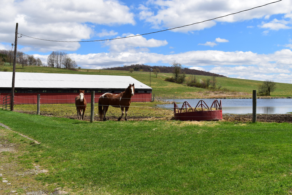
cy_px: 98
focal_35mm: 38
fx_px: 304
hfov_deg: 51.3
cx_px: 146
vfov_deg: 35.5
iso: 280
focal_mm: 25
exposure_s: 1/500
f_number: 11
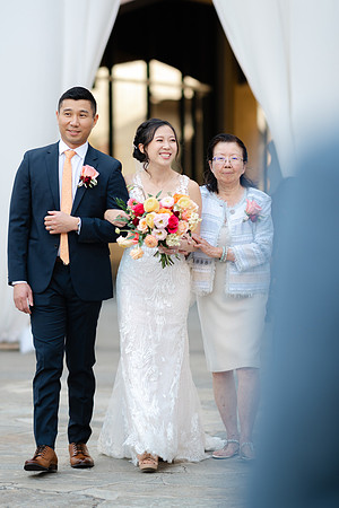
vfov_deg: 13.1
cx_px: 170
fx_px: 2217
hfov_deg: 8.7
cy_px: 254
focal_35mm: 157
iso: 64
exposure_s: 1/320
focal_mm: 105
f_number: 1.4
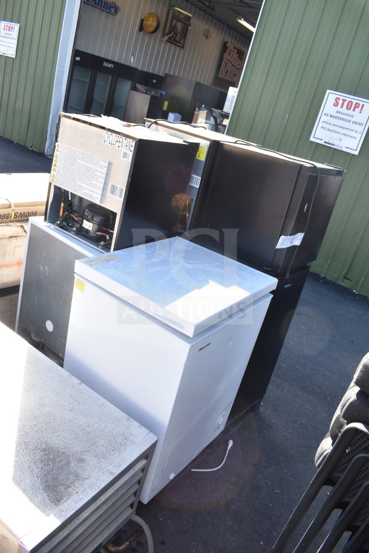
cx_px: 184
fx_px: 415
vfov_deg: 67.4
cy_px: 276
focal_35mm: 27
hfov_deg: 47.9
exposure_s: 1/160
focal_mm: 18
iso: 200
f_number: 6.3
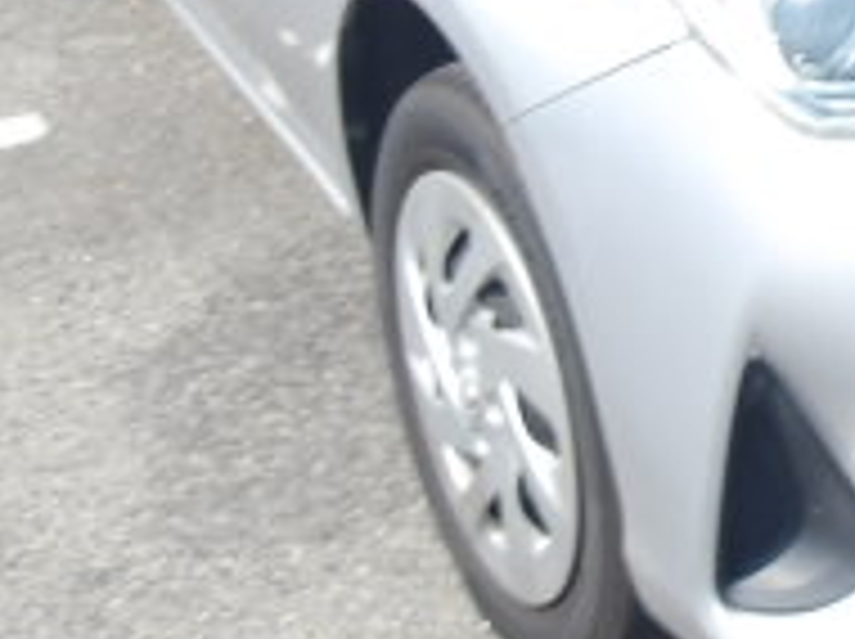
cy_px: -27
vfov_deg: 15.8
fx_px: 2245
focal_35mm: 91
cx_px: 1066
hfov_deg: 20.0
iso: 100
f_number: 10.4
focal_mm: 4.9
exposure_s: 1/60
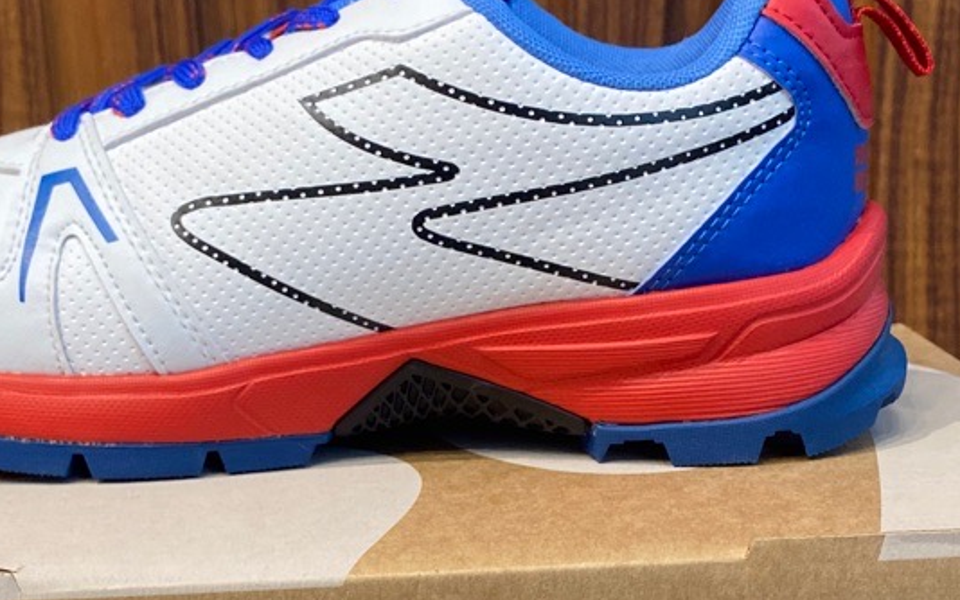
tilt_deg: -13.9
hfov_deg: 31.0
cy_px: 514
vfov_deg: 19.4
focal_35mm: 66
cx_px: 385
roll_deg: +4.7
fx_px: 1727
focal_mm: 4.25
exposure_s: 1/100
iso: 100
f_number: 1.8
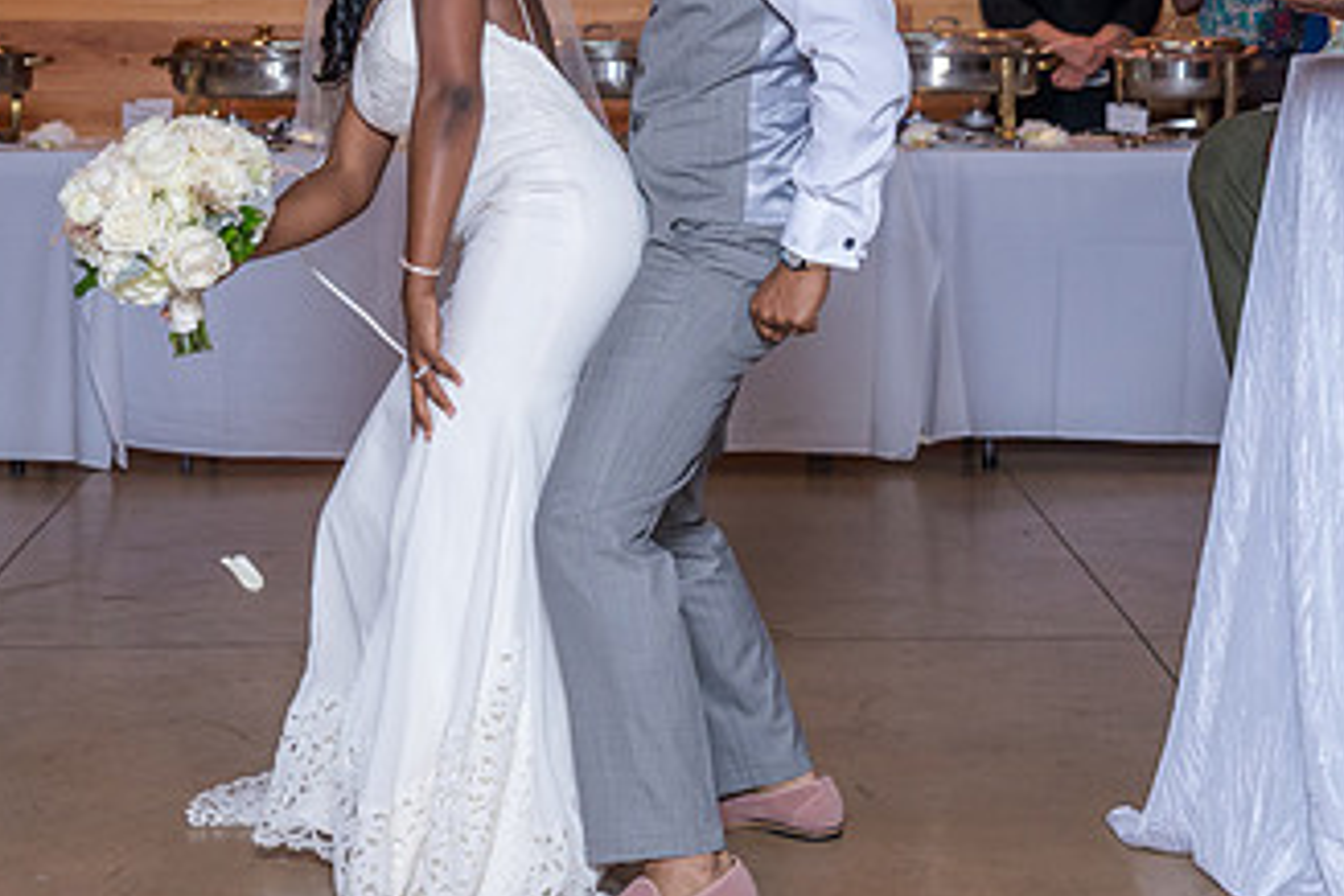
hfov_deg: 18.6
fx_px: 4106
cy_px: 201
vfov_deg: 12.4
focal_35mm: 110
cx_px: 726
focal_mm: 52
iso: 2000
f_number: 4.5
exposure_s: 1/200
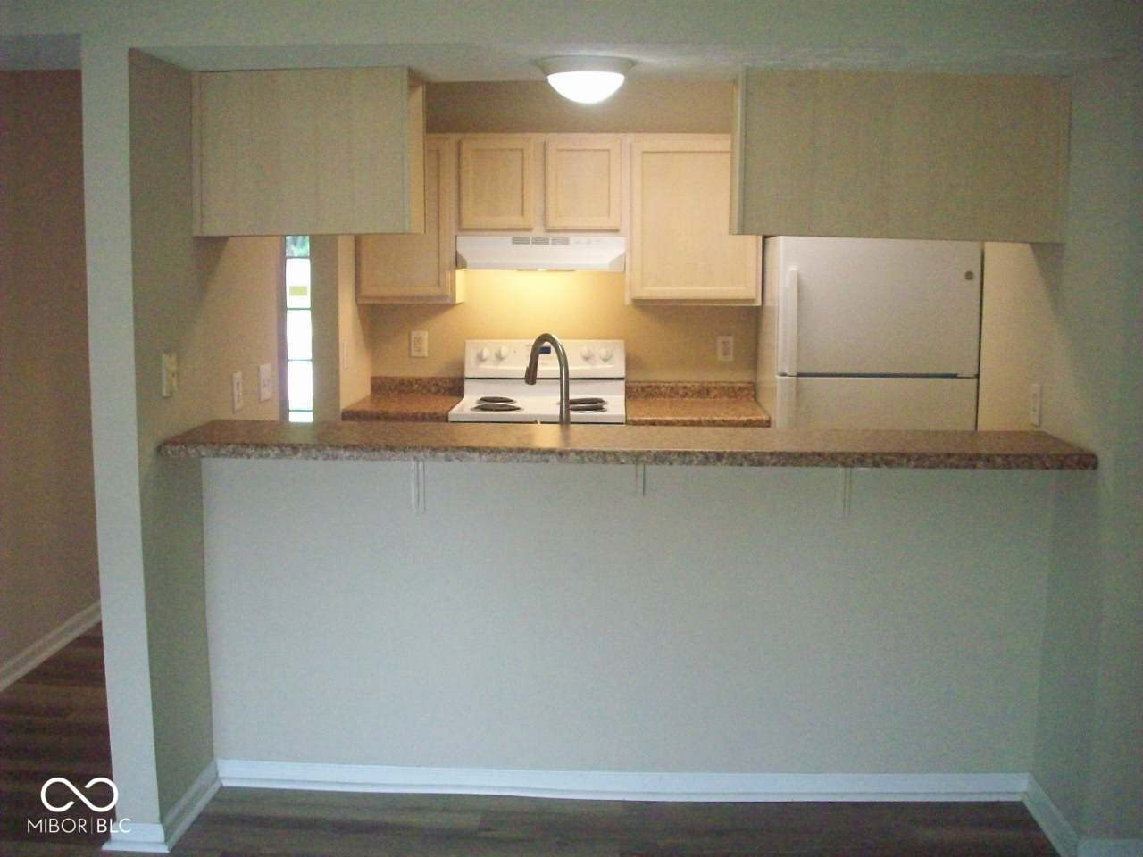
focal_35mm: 37
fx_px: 1222
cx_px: 572
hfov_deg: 50.1
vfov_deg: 38.7
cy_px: 428
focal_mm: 6.2
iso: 447
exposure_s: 1/128
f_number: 2.8
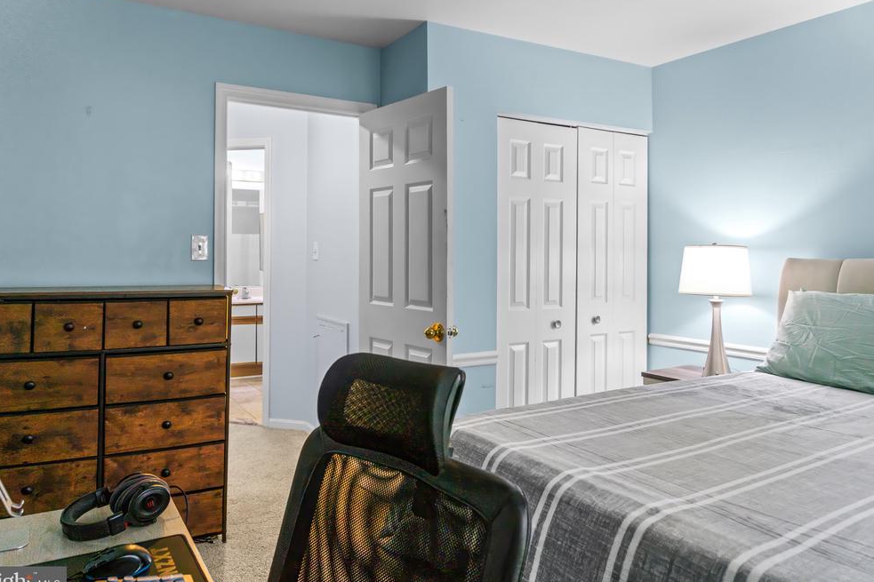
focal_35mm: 25
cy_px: 295
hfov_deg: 71.5
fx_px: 607
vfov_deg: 51.3
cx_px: 423
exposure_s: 1/60
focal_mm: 16
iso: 800
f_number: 4
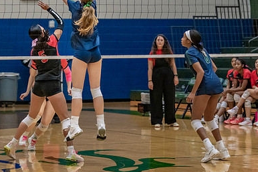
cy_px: 32
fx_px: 1375
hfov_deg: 10.7
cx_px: 65
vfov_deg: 7.1
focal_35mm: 192
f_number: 2.8
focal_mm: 93
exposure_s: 1/1000
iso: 2500
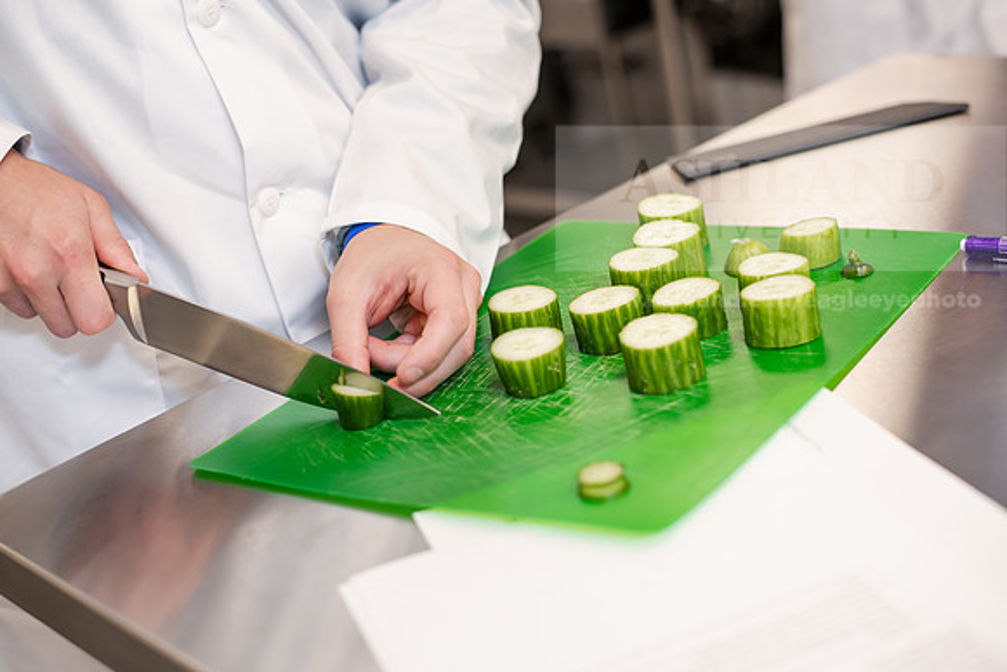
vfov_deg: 27.0
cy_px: 336
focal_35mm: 50
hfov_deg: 39.6
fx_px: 1399
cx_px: 504
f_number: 2.8
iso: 500
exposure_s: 1/200
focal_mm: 50
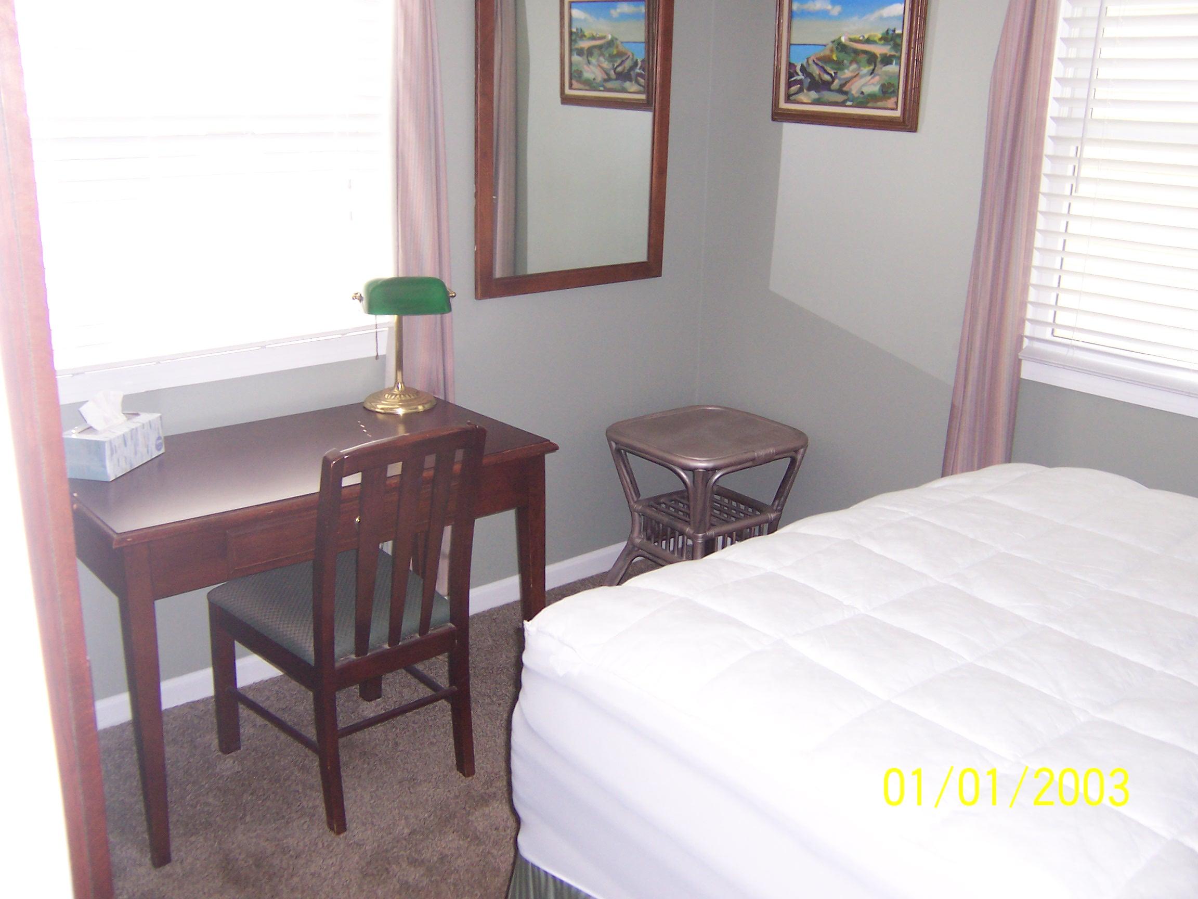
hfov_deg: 55.4
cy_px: 450
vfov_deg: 42.9
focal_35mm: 33
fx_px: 1142
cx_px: 599
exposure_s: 1/60
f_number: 2.8
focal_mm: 5.5
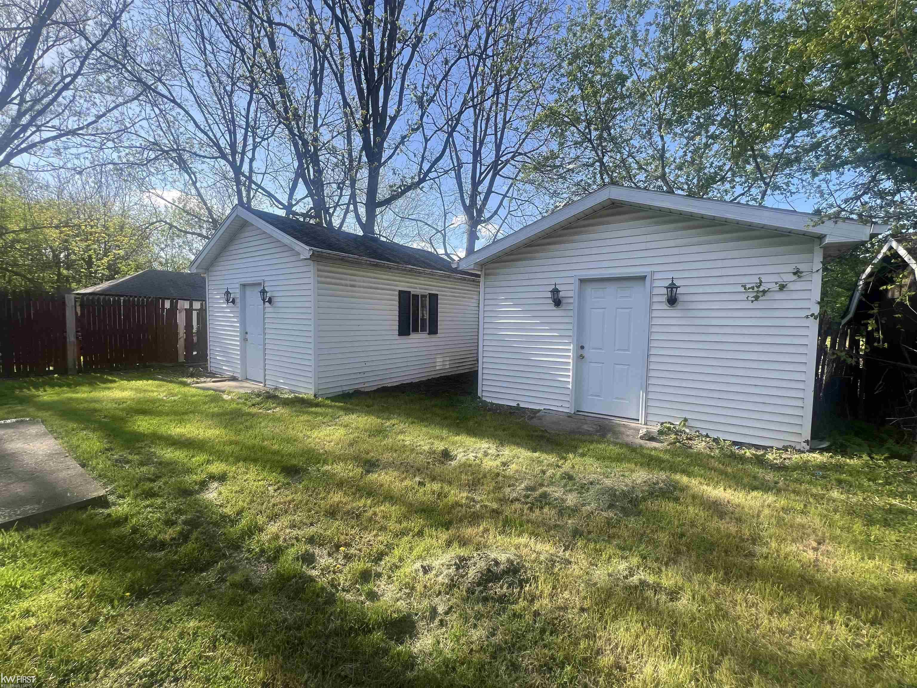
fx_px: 344
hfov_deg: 106.2
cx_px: 458
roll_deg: -1.3
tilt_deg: -3.4
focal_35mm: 13
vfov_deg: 89.9
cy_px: 344
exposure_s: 1/615
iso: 32
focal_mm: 1.57
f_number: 1.8
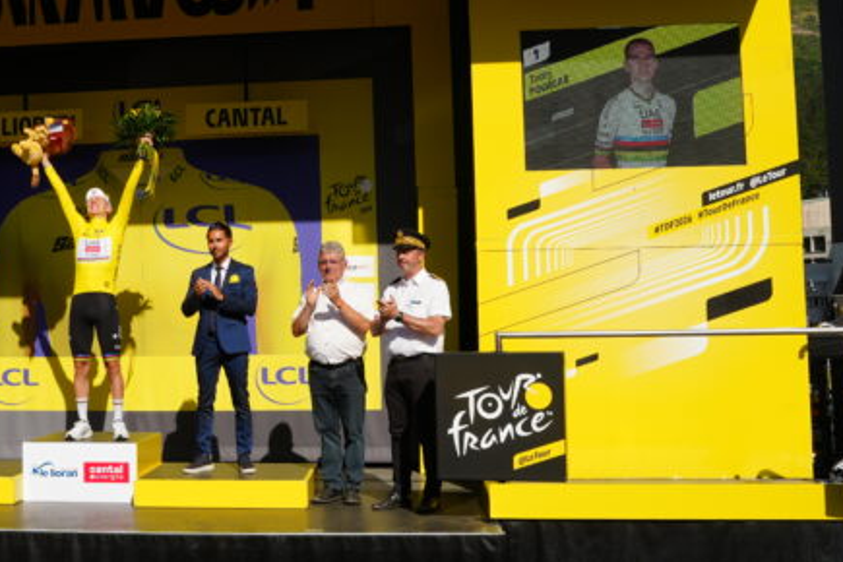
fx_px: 1241
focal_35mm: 53
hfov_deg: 36.6
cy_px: 171
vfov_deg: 25.3
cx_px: 202
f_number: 10
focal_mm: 24
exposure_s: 1/250
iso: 100
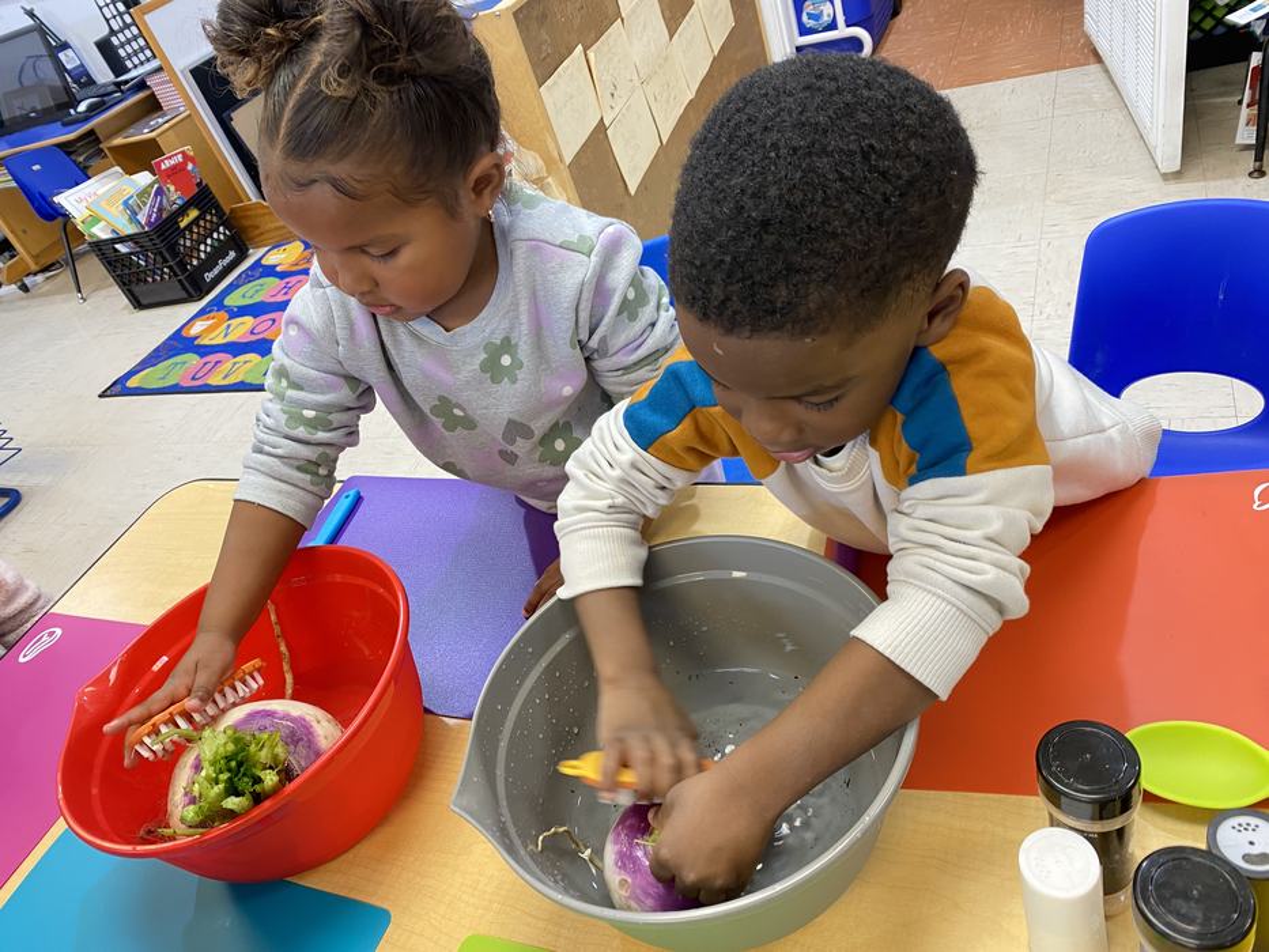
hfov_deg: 67.3
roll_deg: +20.8
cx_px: 634
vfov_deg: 53.1
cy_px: 476
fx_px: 953
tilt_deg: -35.2
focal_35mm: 26
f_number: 1.8
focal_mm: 4.25
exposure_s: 1/60
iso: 125
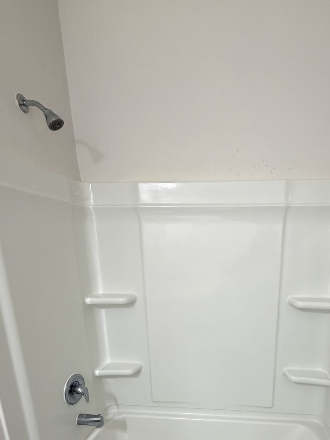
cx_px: 221
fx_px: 267
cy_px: 319
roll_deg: -1.0
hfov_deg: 61.8
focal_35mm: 21
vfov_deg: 74.4
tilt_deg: -14.7
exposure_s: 1/60
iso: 320
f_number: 2.2
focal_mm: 2.22
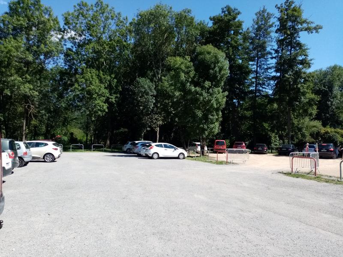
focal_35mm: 26
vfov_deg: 53.1
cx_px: 172
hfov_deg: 67.3
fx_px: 258
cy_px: 128
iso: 106
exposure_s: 1/1064
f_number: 1.8
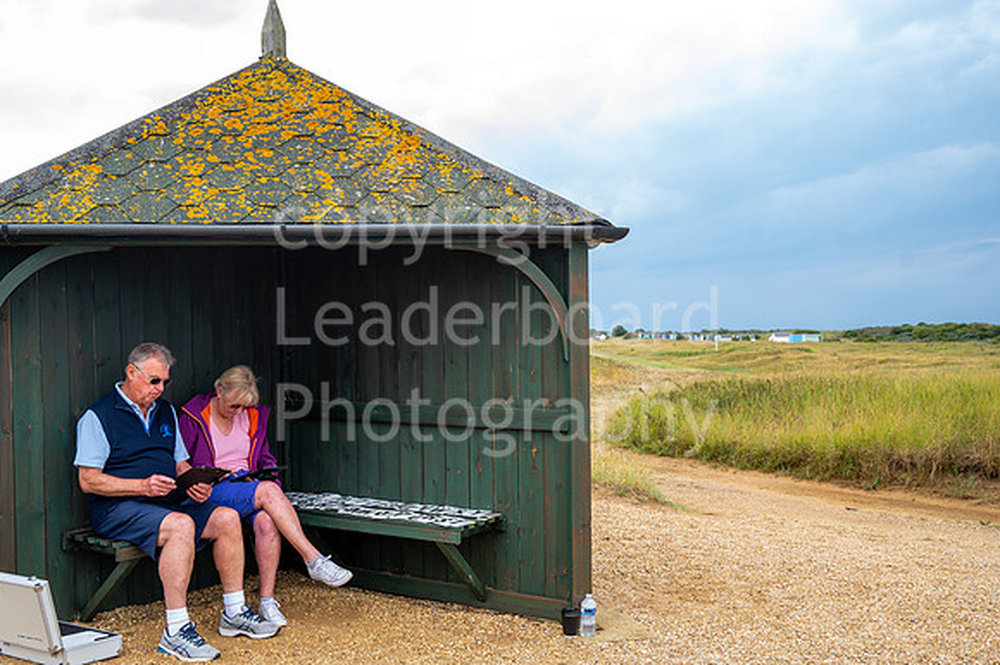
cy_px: 355
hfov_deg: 50.2
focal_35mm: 38
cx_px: 466
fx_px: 1067
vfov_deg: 34.6
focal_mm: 36
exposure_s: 1/100
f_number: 5
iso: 100
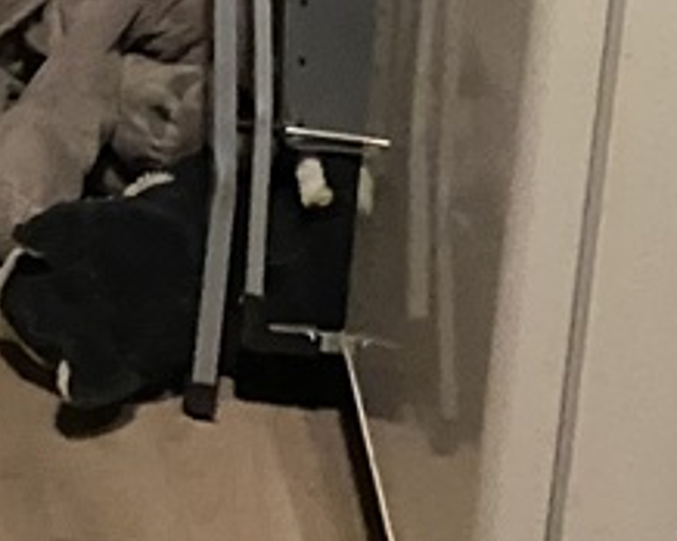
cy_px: -804
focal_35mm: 141
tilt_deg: -12.2
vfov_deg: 9.6
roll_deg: -0.4
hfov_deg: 12.0
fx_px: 2823
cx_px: -719
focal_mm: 4.25
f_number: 1.8
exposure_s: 1/25
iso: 800
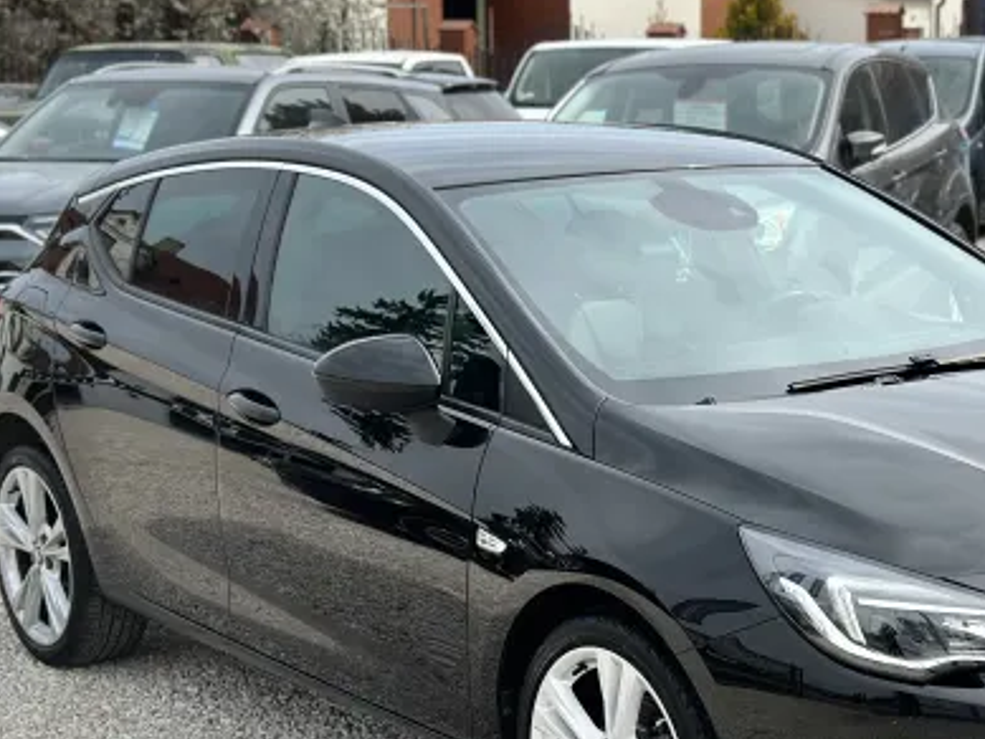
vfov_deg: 18.6
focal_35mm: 79
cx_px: 696
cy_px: 514
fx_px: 2249
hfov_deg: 24.5
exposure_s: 1/3257
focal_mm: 6.86
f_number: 1.78
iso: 80
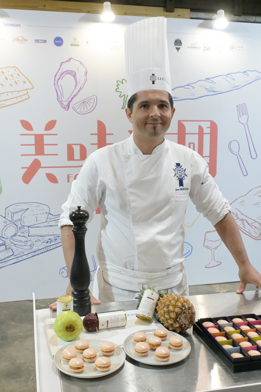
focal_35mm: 39
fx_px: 424
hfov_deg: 34.2
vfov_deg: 49.6
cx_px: 130
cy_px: 196
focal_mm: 26
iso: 4000
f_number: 7.1
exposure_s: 1/200
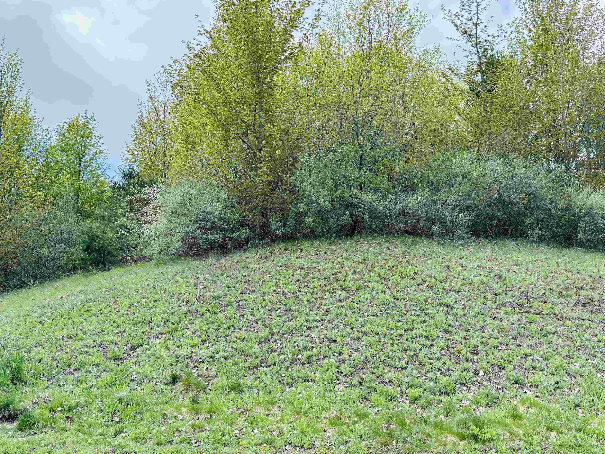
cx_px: 295
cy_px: 230
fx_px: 472
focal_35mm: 27
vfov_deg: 51.4
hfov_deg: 65.3
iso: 50
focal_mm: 5.96
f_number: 1.6
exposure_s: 1/742
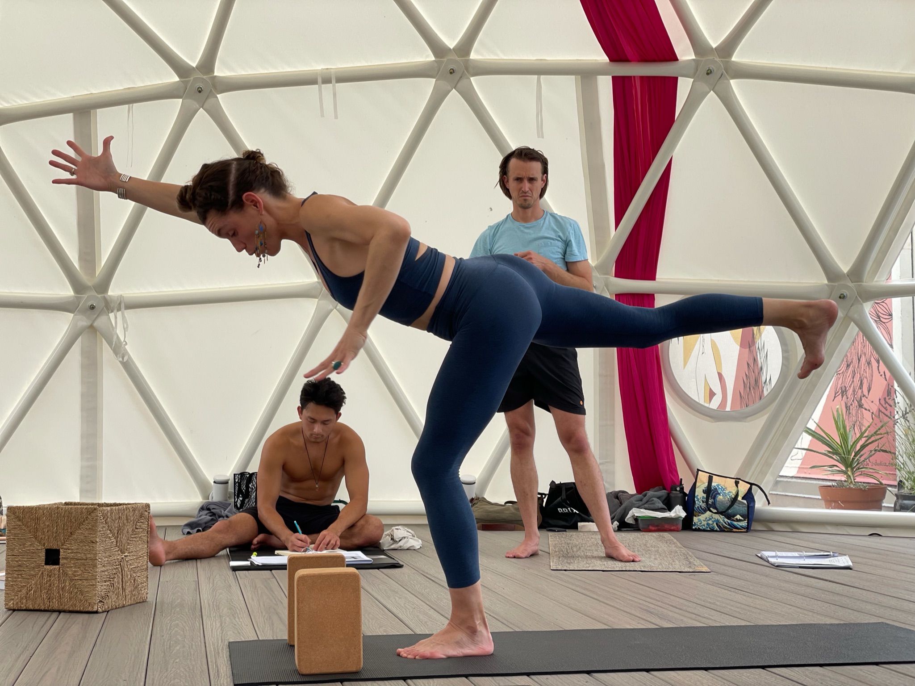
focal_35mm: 52
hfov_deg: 36.8
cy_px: 343
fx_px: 1374
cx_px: 458
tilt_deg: +3.9
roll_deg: +0.4
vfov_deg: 28.0
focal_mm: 6
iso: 25
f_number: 2
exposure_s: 1/489
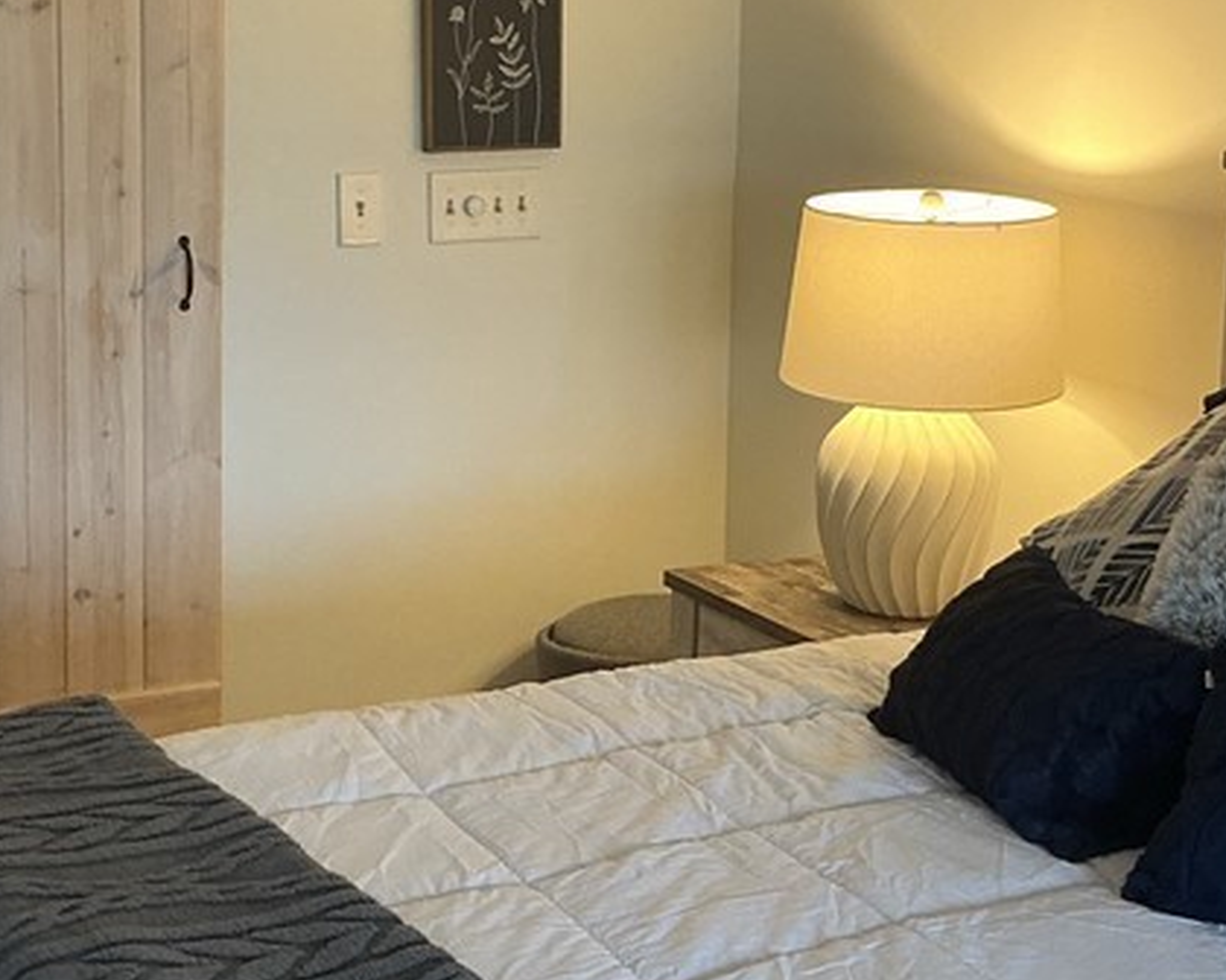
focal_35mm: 69
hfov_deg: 27.5
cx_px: 680
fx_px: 2504
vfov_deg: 22.1
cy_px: 402
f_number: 1.8
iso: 100
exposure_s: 1/60
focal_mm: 3
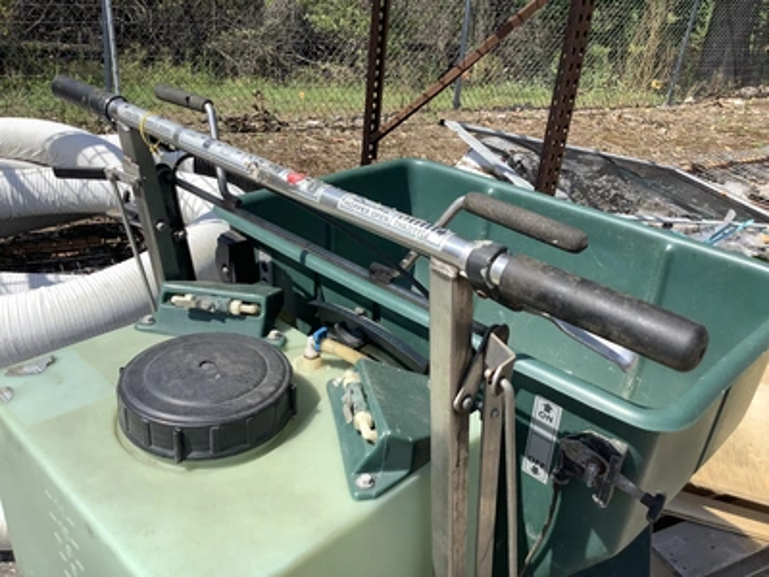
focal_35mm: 31
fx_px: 689
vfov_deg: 45.4
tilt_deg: -27.9
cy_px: 288
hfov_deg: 58.4
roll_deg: -6.2
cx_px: 384
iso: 25
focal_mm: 3.3
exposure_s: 1/1148
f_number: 2.4
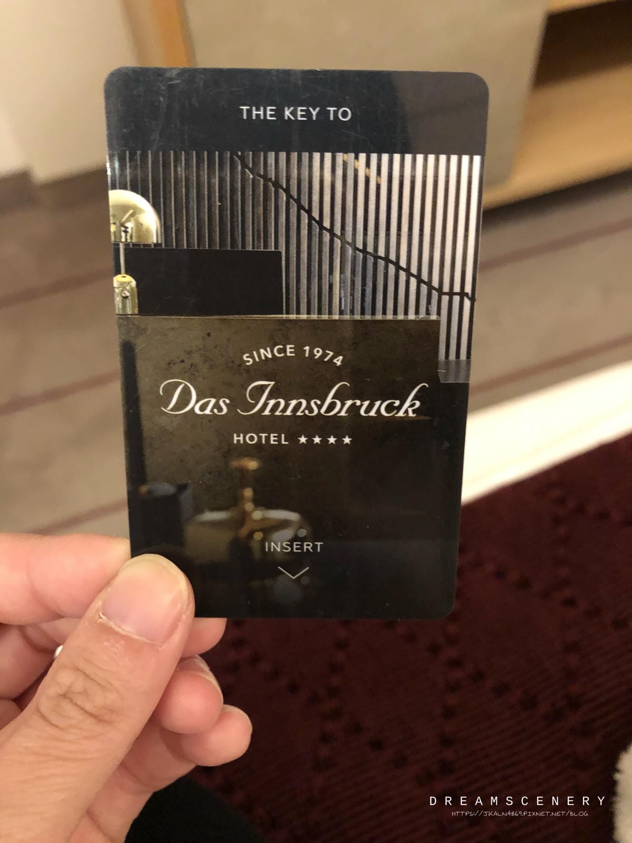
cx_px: 316
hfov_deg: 49.7
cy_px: 422
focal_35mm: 28
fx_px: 682
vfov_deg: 63.4
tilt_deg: -56.5
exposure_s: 1/4
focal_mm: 3.99
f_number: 1.8
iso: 100
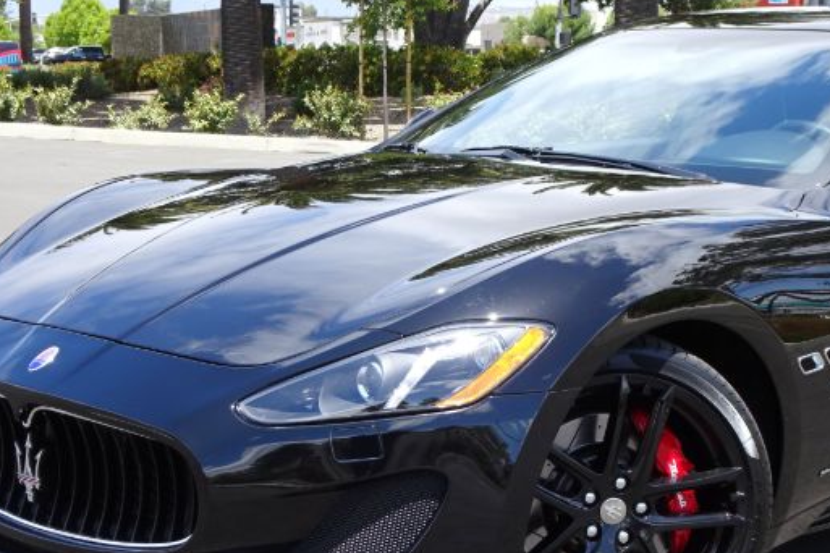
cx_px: 472
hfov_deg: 26.3
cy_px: 389
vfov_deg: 17.6
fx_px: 1775
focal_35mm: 77
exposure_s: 1/250
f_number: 4.5
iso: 80
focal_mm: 8.84
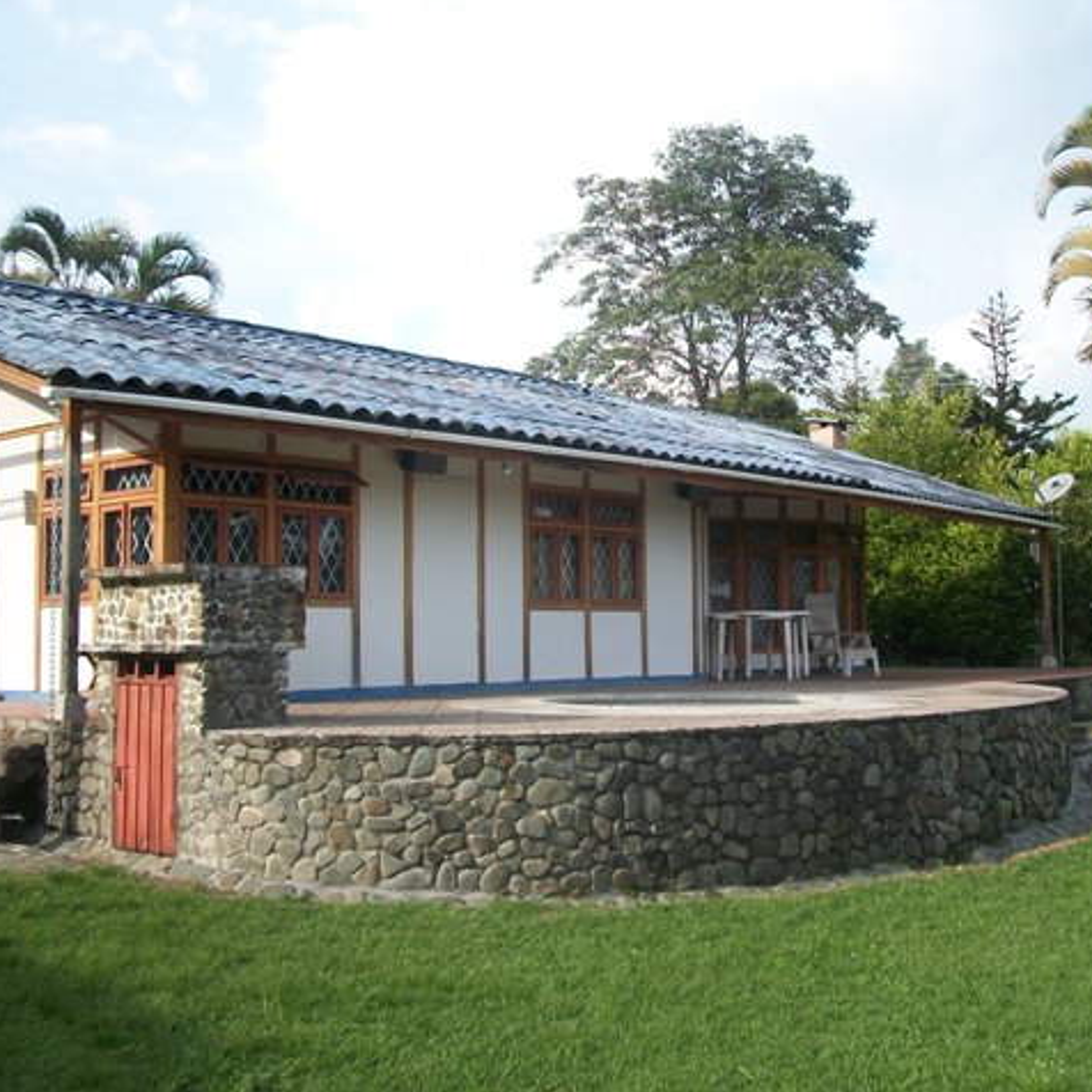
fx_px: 1356
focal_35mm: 38
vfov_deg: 43.9
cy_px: 544
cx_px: 649
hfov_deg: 43.7
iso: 80
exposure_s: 1/640
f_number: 2.9
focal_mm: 5.7
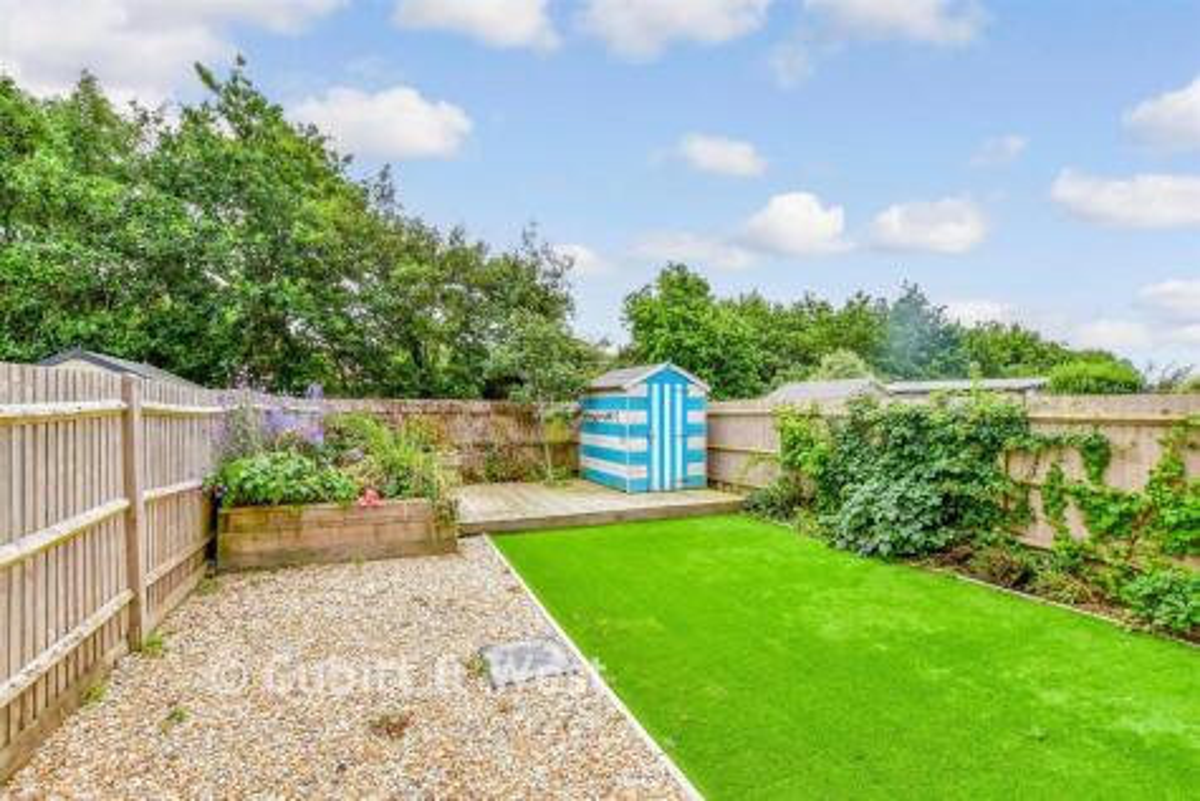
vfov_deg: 77.4
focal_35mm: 15
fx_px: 500
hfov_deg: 100.4
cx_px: 600
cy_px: 400
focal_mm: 10
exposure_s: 1/250
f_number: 8
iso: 320
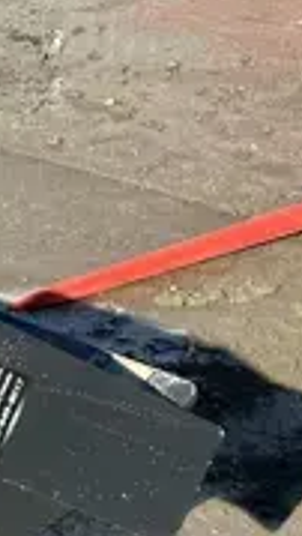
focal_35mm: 187
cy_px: 587
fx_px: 2656
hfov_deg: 6.3
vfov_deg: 11.3
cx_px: -368
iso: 64
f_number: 1.78
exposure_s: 1/1339
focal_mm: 6.86
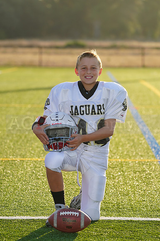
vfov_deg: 10.3
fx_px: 1335
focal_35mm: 200
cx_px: 80
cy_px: 120
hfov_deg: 6.9
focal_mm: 200
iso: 100
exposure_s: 1/250
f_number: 5.6
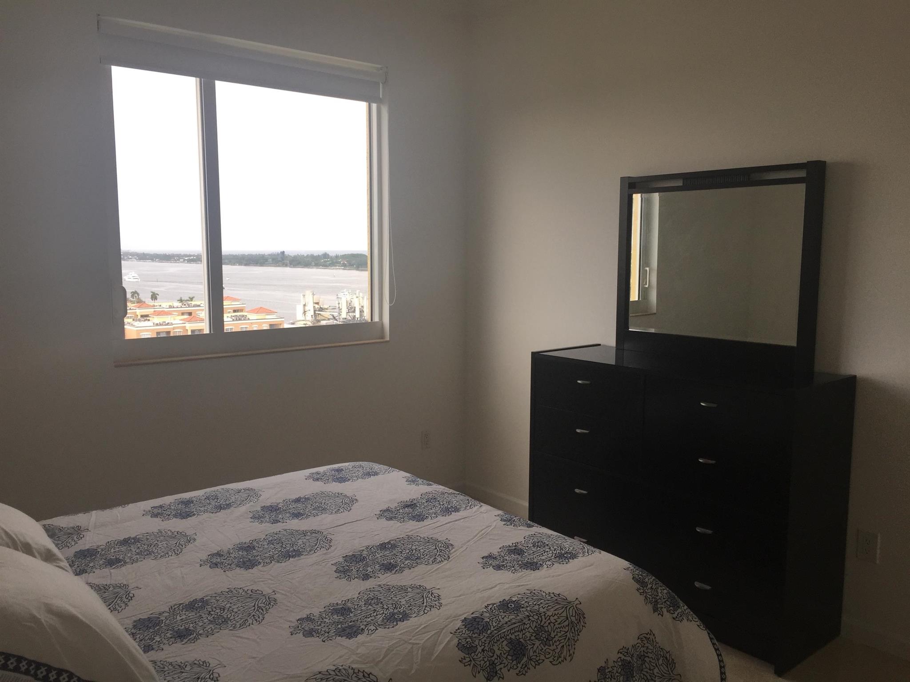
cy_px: 341
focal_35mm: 29
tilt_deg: -7.5
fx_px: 762
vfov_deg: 48.2
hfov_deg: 61.7
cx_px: 455
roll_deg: -1.7
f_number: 2.2
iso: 32
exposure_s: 1/156
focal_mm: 4.15
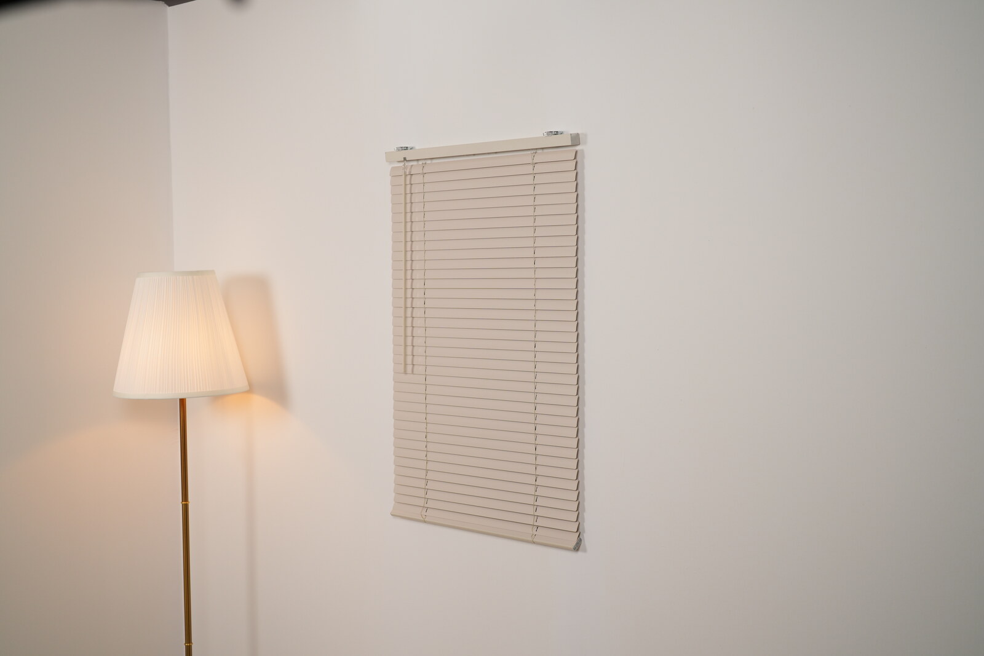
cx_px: 492
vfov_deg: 27.0
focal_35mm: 50
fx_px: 1367
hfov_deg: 39.6
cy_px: 328
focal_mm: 50
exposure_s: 1/100
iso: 320
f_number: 4
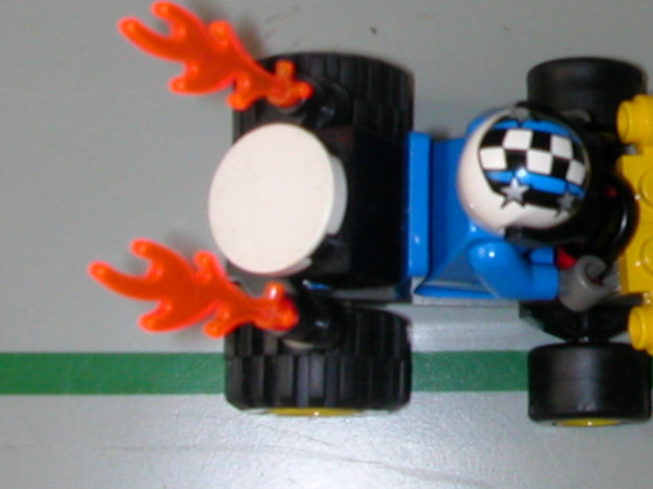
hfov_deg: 19.2
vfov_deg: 15.4
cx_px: 830
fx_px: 1792
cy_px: 68
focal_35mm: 95
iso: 100
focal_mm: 5.6
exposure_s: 1/30
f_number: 4.5
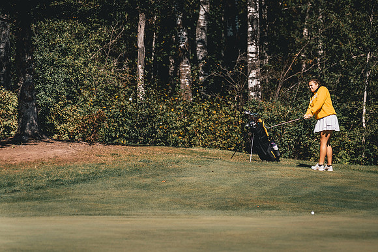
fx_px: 2611
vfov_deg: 5.5
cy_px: 119
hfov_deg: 8.3
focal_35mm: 249
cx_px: 313
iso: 200
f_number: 2.8
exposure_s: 1/3200
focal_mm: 150
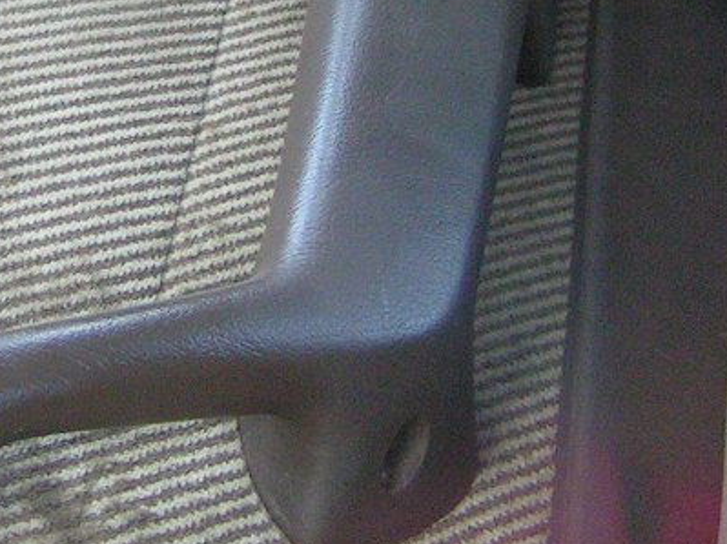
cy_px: -116
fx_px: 2561
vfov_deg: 11.9
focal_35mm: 122
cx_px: 40
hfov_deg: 15.9
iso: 200
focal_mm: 6.3
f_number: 2.8
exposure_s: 1/40
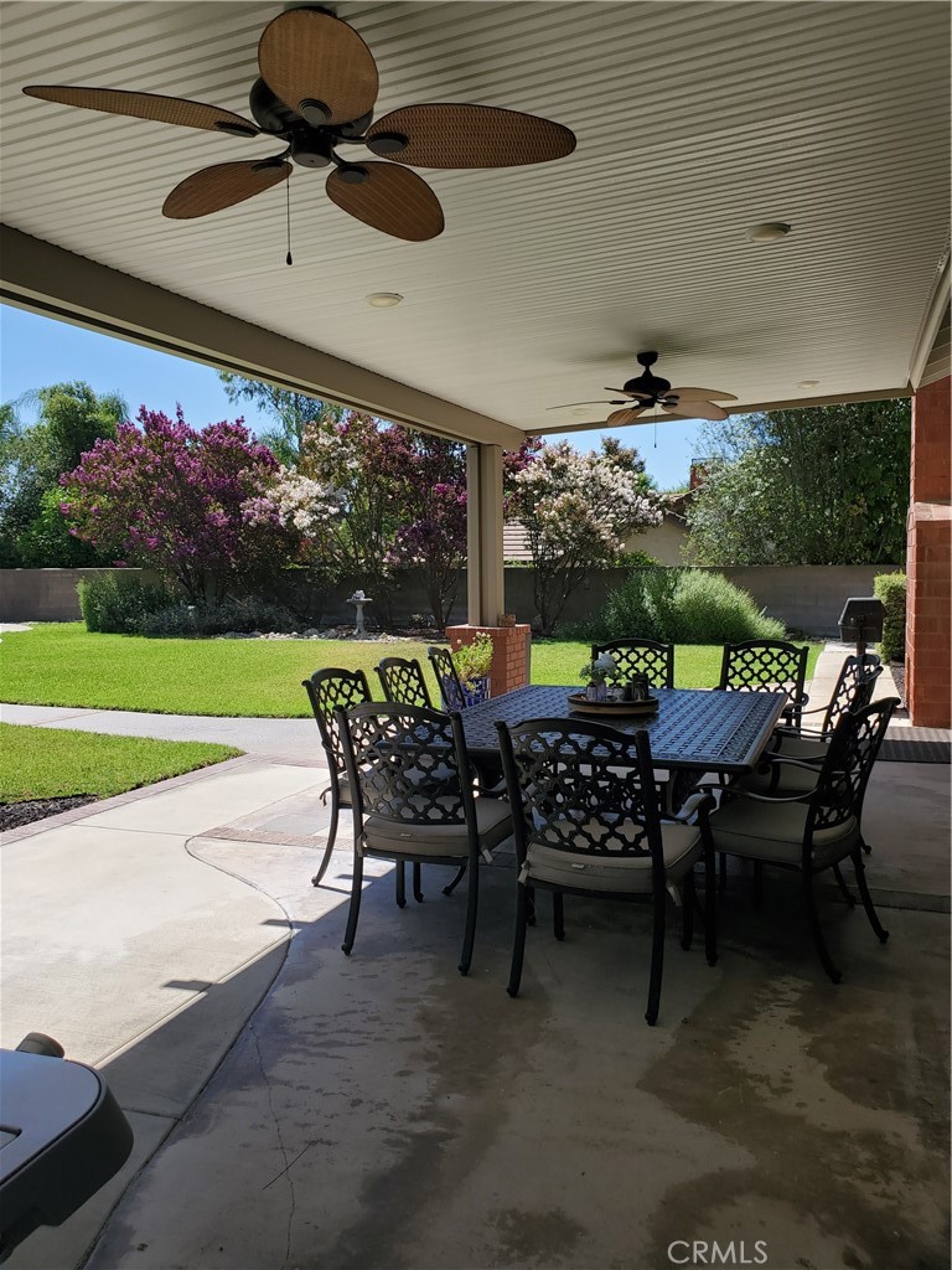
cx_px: 476
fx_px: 953
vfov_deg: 67.3
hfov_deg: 53.1
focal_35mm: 26
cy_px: 635
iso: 50
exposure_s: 1/1189
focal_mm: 4.3
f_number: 2.4
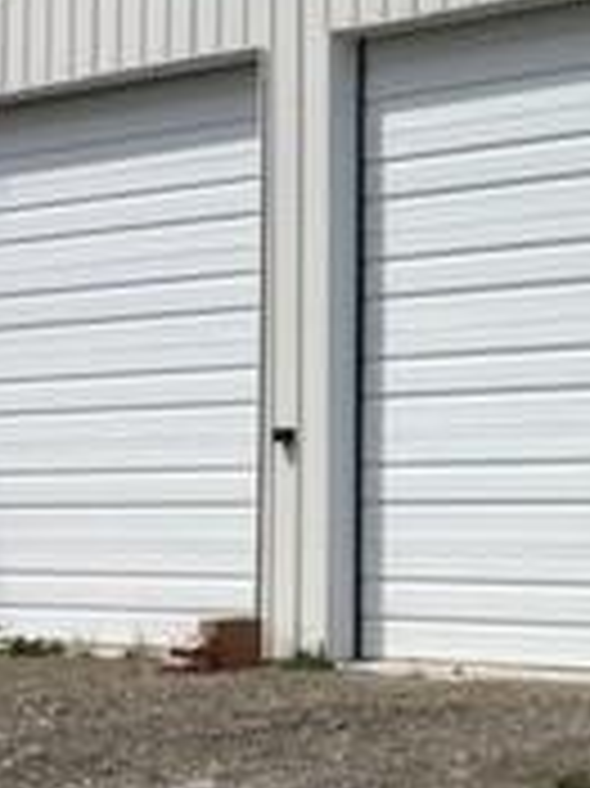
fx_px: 2412
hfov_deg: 13.4
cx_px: 811
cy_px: 369
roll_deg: +1.0
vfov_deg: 18.6
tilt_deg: +0.8
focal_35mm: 106
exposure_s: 1/2849
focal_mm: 4.15
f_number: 2.2
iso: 25
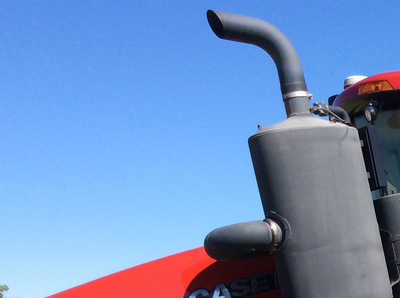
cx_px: 518
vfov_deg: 15.6
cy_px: 376
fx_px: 1038
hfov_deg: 20.0
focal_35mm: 90
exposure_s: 1/969
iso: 32
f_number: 2.4
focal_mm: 3.3
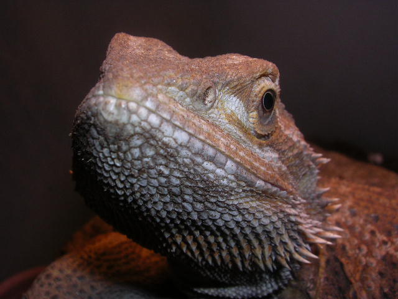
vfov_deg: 37.7
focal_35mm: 38
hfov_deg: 49.0
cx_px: 199
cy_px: 150
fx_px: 437
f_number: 5.6
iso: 50
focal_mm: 5.8
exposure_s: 1/60.1
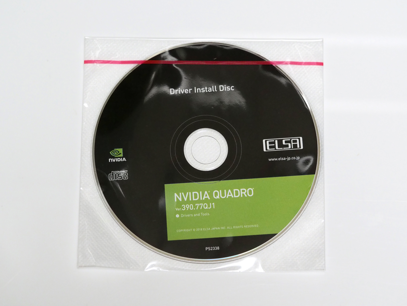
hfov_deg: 16.4
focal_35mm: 120
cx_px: 204
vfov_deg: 12.3
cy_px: 153
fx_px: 1411
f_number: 4
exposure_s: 1/125
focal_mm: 60
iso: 2500
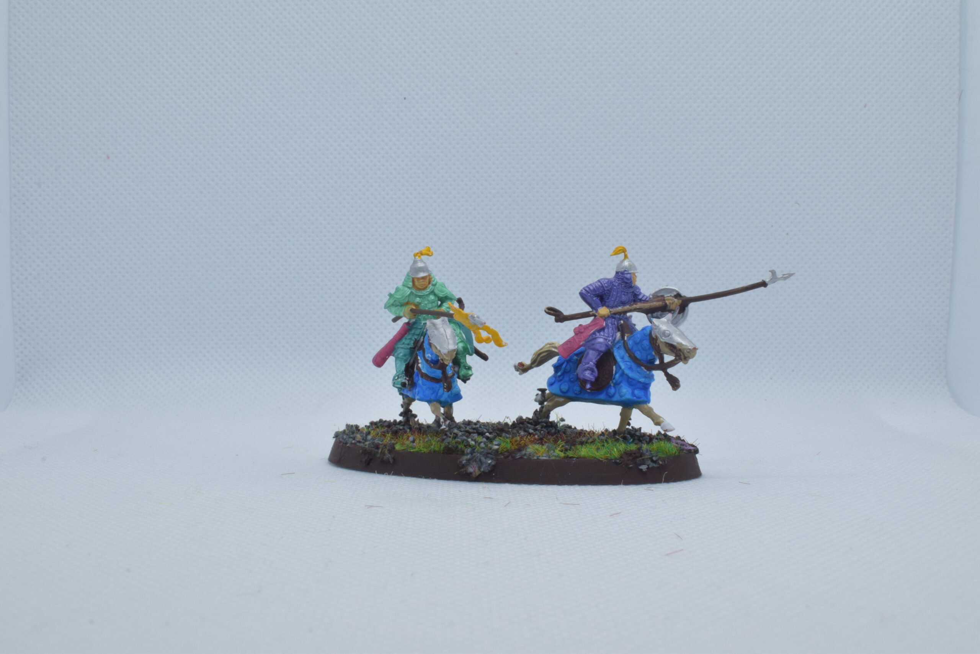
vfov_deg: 33.0
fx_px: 1102
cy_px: 327
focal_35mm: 40
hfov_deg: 47.9
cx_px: 490
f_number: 25
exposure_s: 1/60
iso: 800
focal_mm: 27
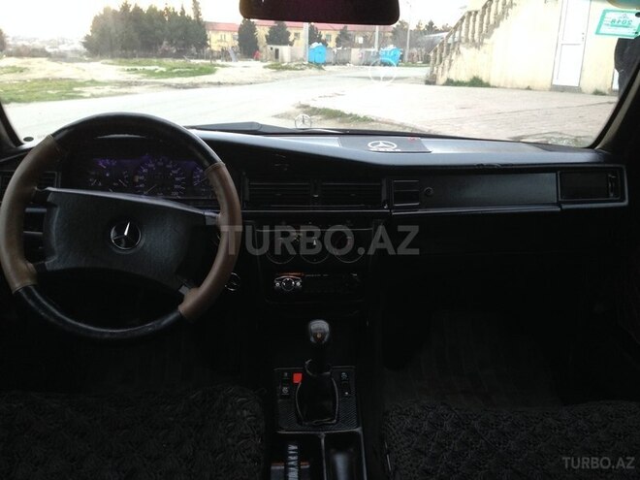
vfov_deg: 42.9
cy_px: 240
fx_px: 610
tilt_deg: -15.5
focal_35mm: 33
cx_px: 320
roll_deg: -1.5
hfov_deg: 55.4
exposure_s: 1/20
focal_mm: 4.12
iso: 125
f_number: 2.4
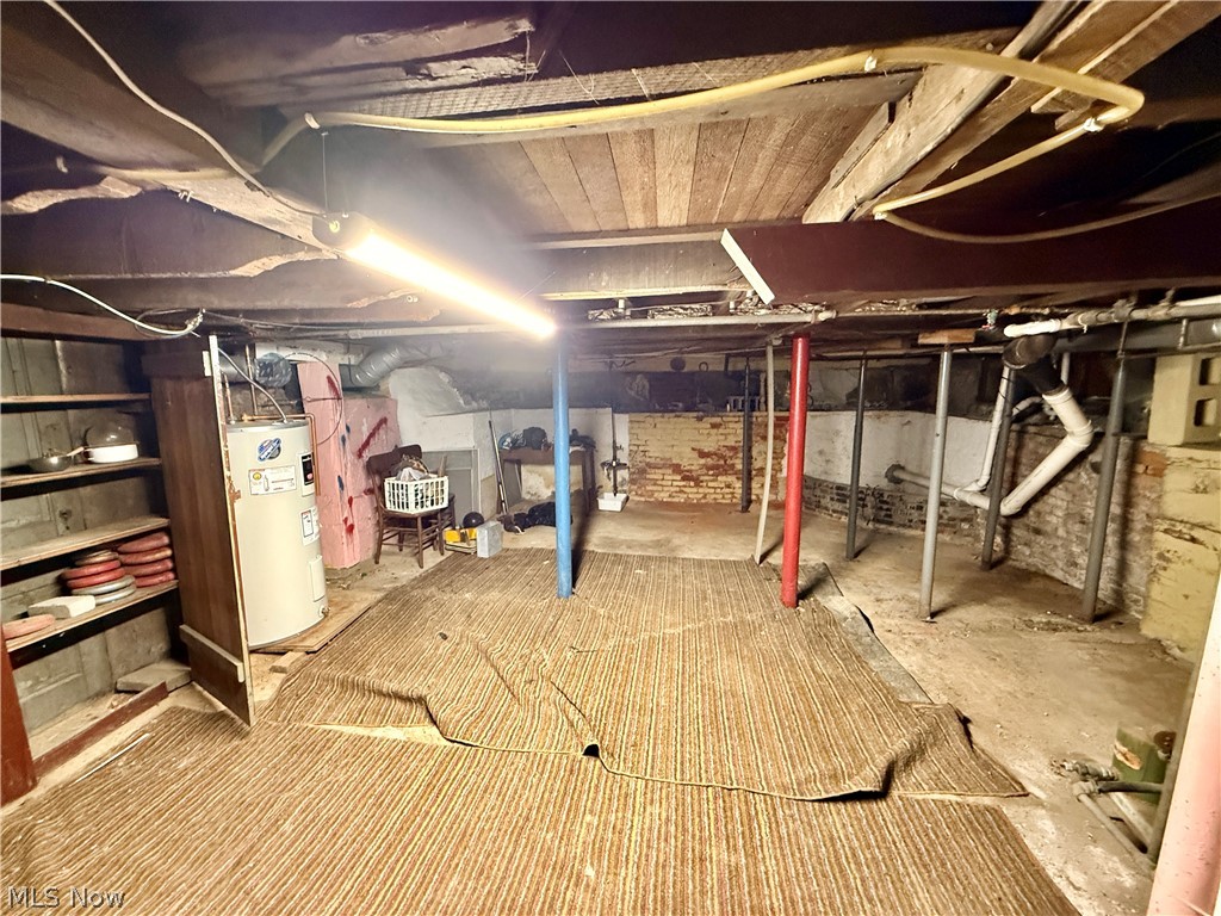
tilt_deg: -7.5
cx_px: 610
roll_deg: +1.1
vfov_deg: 85.7
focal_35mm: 14
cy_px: 458
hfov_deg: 102.1
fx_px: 494
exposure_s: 1/40
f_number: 2.2
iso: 1000
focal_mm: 2.22
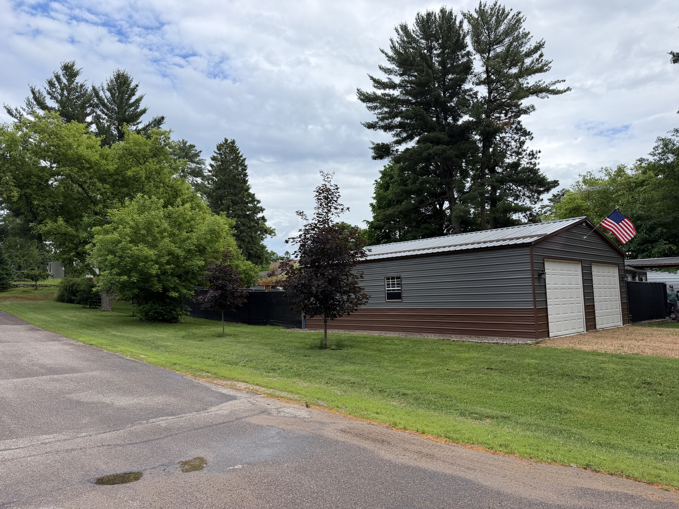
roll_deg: +1.4
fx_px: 471
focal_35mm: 24
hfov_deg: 71.6
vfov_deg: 56.8
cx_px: 340
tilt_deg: +5.9
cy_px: 254
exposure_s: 1/2445
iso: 80
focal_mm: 6.76
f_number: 1.78
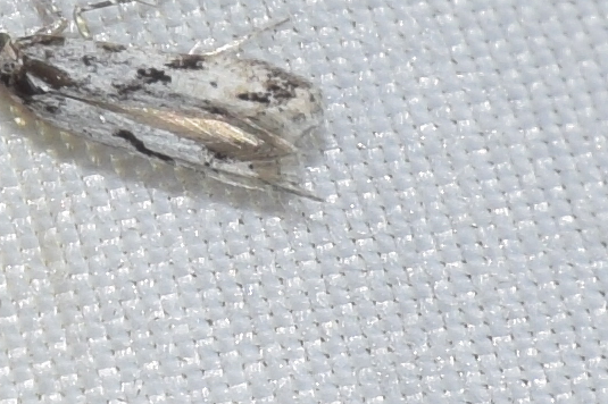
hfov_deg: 5.5
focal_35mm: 377
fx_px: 6363
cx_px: 228
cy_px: 121
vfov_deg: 3.6
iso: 100
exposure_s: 1/160
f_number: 13
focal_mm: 140
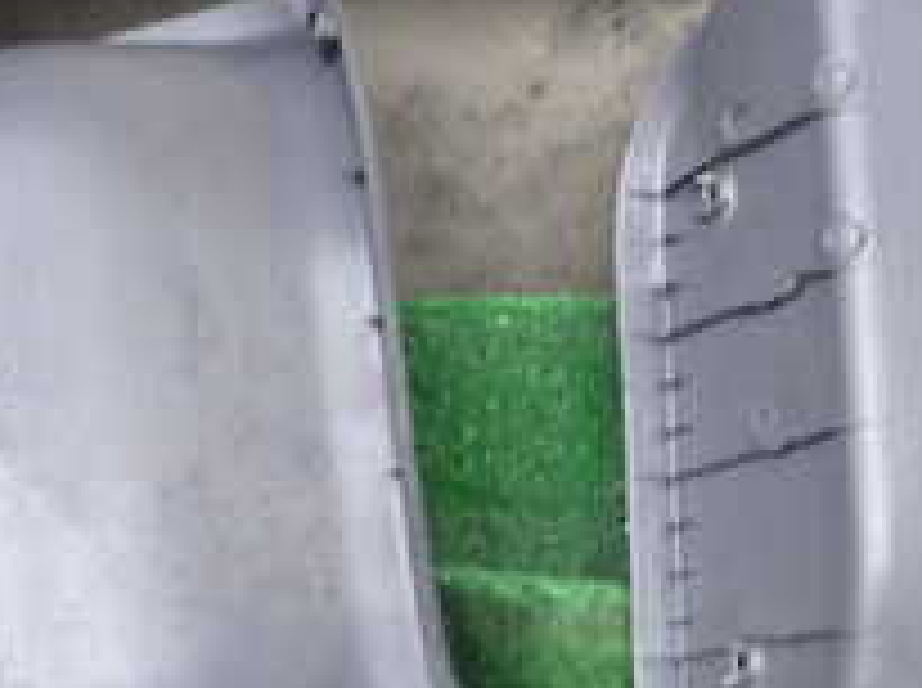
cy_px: 630
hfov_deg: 21.1
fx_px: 2340
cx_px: 1043
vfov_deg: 16.5
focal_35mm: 88
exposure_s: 1/30
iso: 200
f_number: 2.3
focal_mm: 5.4
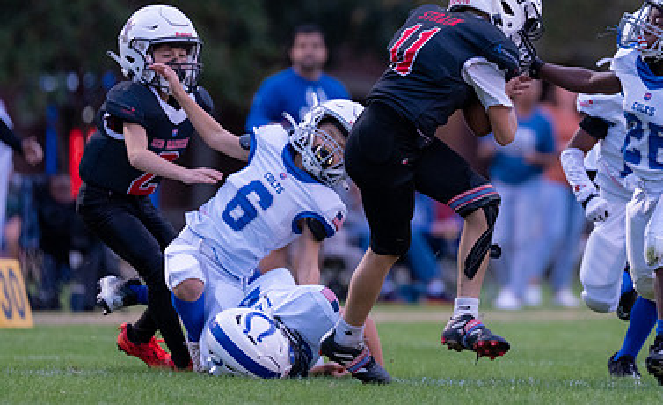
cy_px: 127
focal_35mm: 457
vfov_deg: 2.8
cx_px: 552
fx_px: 8203
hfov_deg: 4.6
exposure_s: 1/1250
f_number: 2.8
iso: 2000
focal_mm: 200
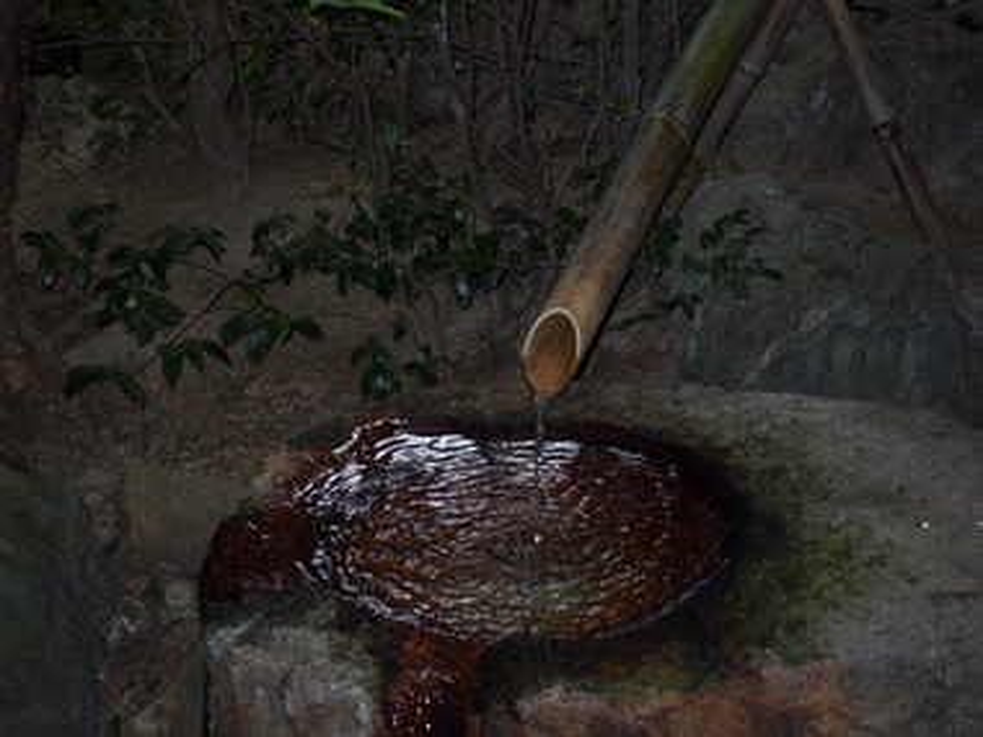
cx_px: 492
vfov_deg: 14.5
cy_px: 368
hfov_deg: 19.3
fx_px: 2897
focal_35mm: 102
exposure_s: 1/90
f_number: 5.2
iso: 400
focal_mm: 18.1
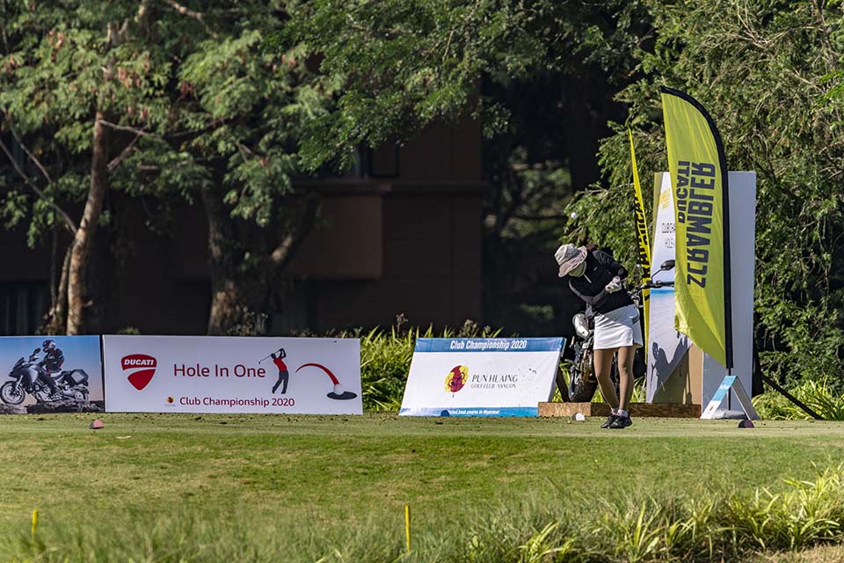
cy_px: 282
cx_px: 422
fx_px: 15238
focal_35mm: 650
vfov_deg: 2.1
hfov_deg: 3.2
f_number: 8
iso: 200
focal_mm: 650
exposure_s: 1/1600
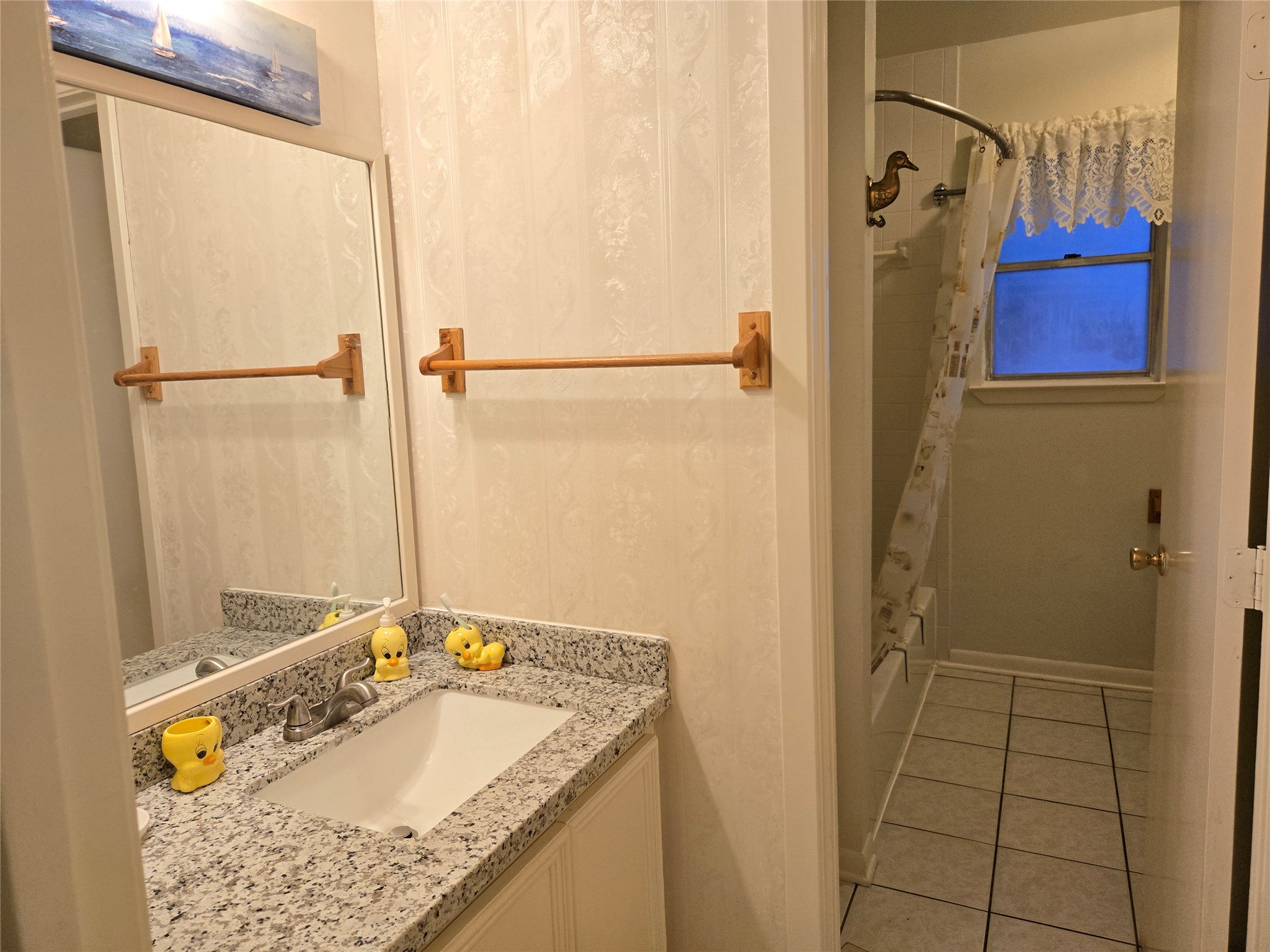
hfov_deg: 73.9
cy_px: 476
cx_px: 635
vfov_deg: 58.9
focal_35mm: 23
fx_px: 844
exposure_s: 1/120
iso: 250
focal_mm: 5.4
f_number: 1.8
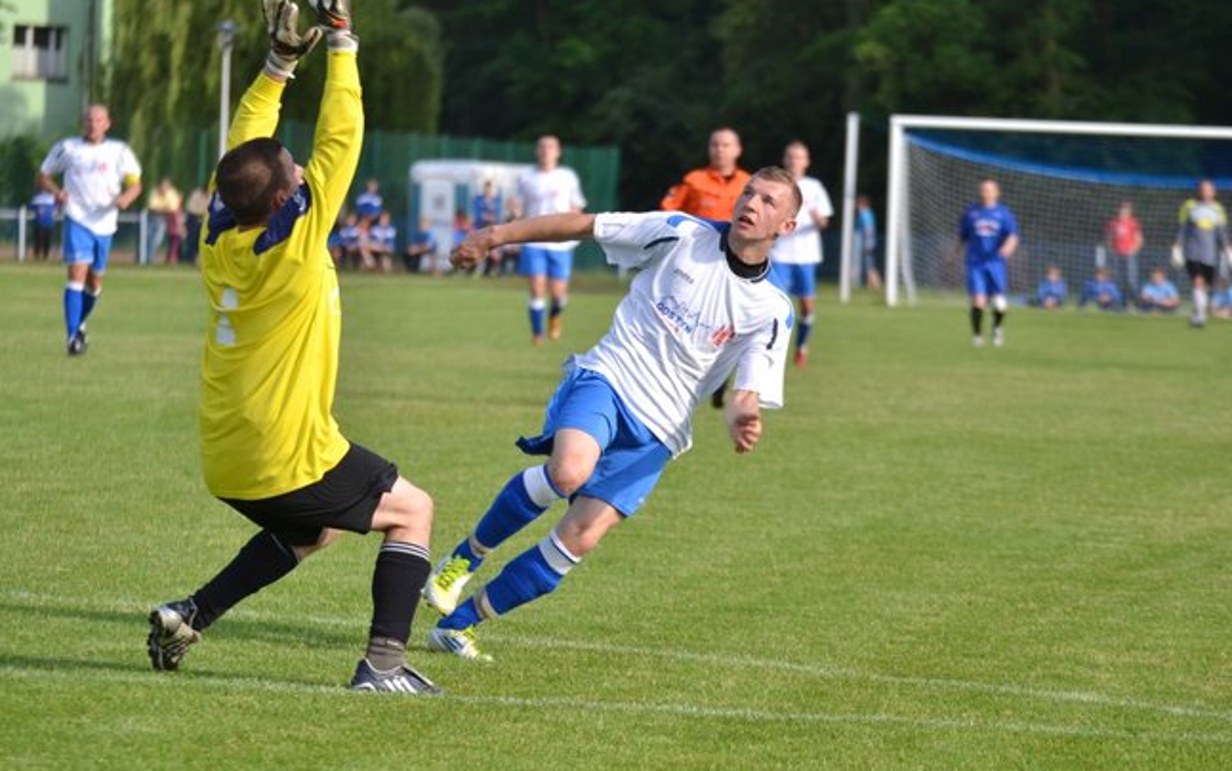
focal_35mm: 239
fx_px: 8010
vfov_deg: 5.5
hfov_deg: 8.8
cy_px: 365
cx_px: 616
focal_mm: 155
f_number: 4.8
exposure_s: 1/800
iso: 200
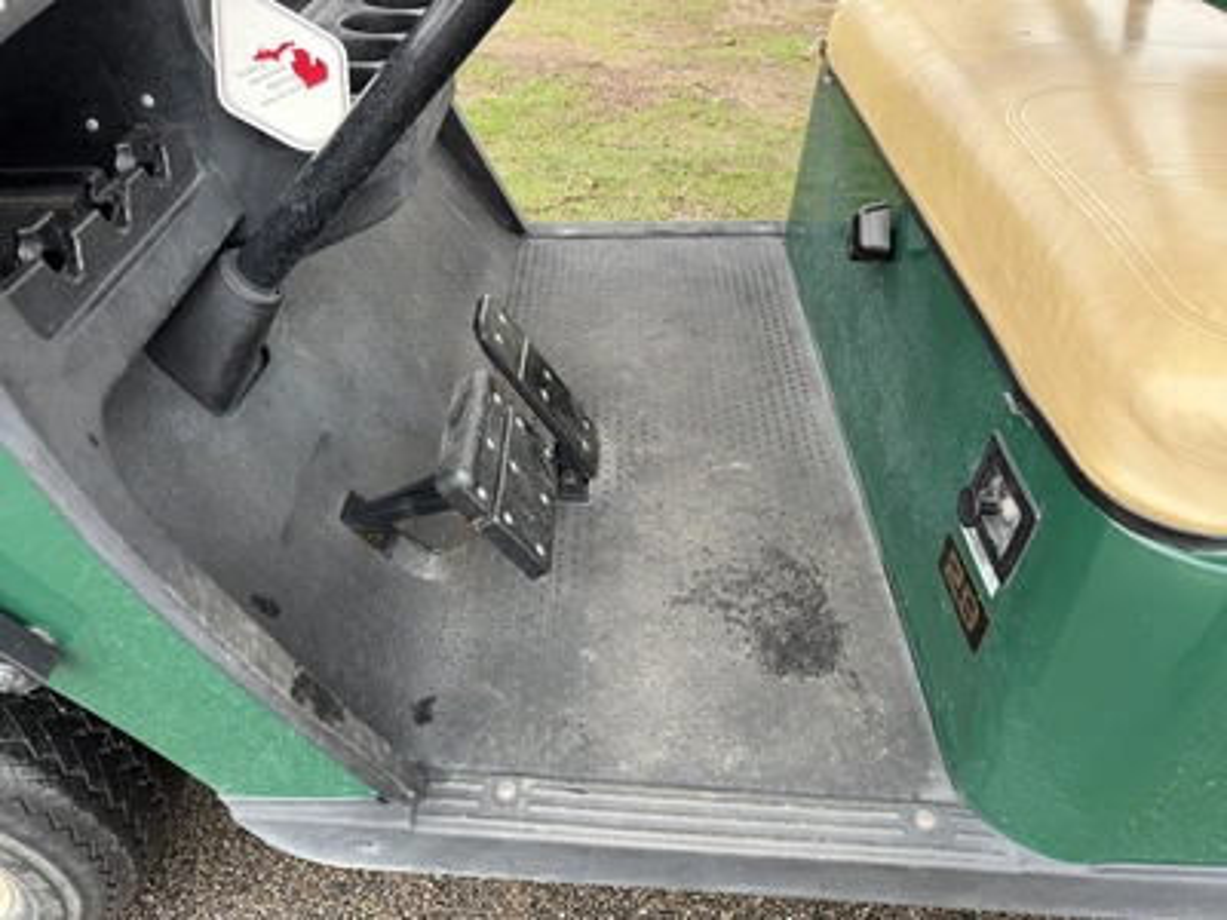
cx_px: 614
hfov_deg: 71.6
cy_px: 460
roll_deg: -1.3
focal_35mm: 24
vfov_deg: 56.8
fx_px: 851
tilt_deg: -38.9
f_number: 1.78
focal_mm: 6.76
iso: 100
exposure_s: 1/419
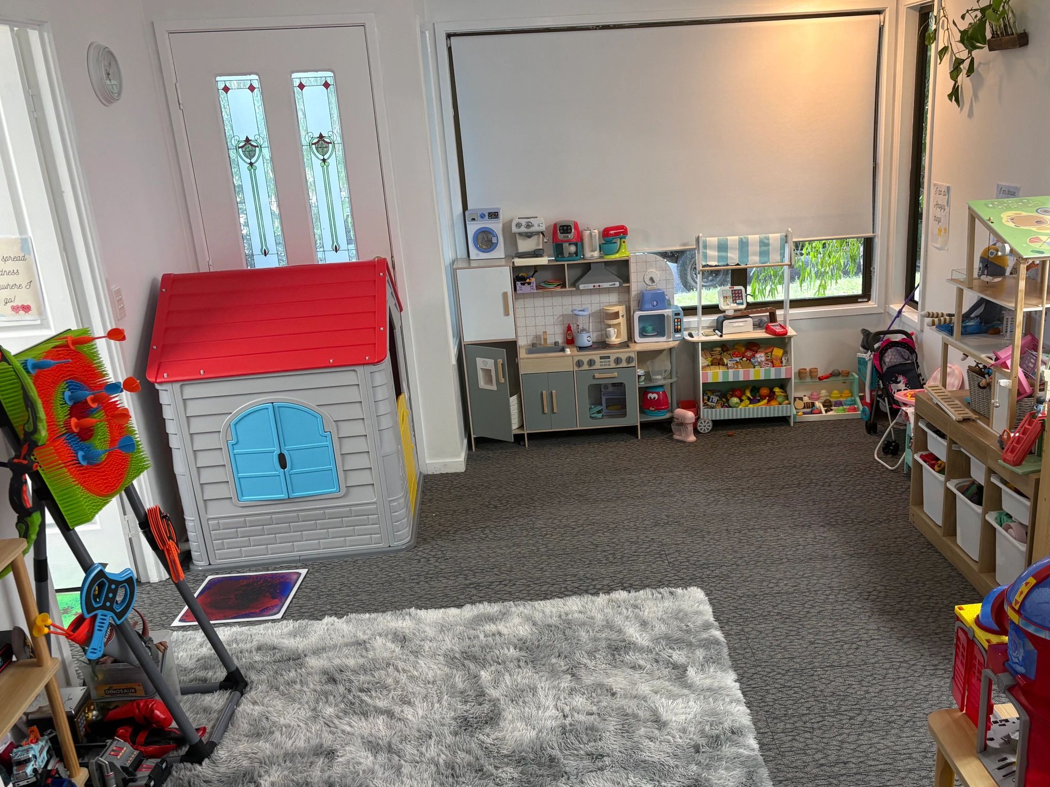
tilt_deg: -18.0
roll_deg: +3.8
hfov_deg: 55.1
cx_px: 615
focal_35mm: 33
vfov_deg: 42.9
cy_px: 432
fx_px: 1001
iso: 125
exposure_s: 1/50
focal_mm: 5.96
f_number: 1.6
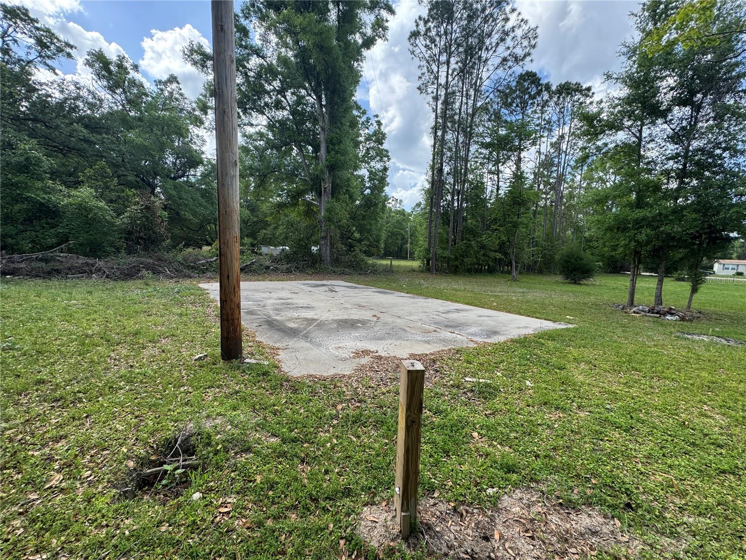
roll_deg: -0.3
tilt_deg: -4.1
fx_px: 302
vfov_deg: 85.7
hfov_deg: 102.1
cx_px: 373
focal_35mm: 14
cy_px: 280
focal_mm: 2.22
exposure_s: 1/467
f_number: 2.2
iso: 40
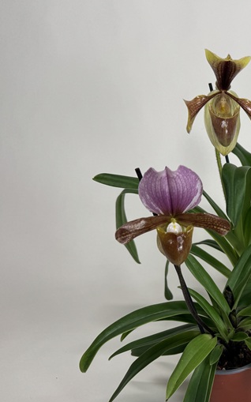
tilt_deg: -19.4
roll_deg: +2.0
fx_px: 438
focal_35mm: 40
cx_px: 290
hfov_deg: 28.4
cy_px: 231
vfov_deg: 49.1
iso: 64
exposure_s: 1/100
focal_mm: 6.76
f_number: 1.78
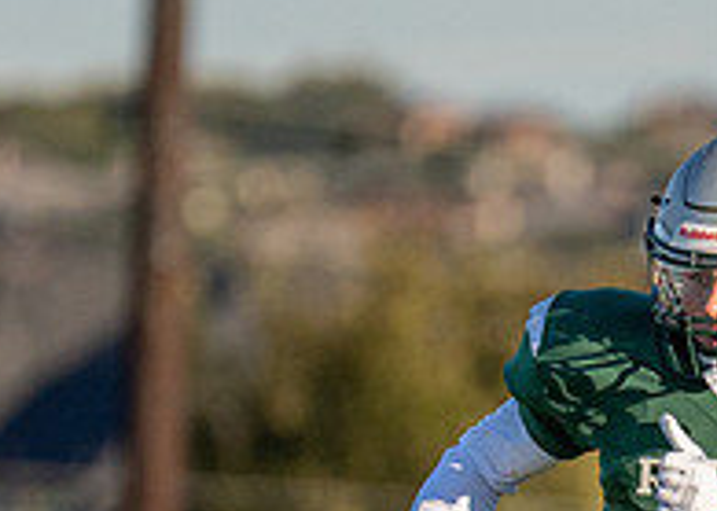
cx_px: 758
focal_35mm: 1350
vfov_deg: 1.1
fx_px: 27472
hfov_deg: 1.5
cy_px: 735
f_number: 2.8
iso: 250
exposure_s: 1/8000
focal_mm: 200
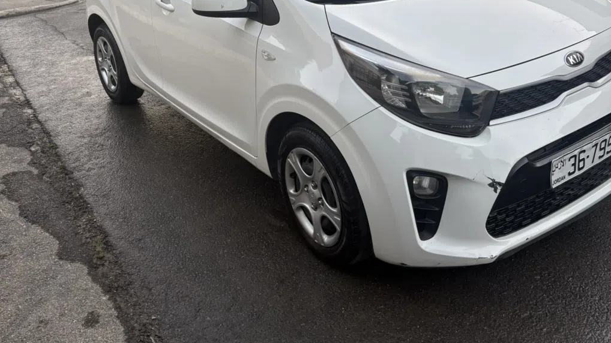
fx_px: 615
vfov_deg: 30.1
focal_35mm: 38
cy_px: 51
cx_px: 307
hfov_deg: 52.8
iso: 80
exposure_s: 1/122
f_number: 1.6
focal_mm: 5.96
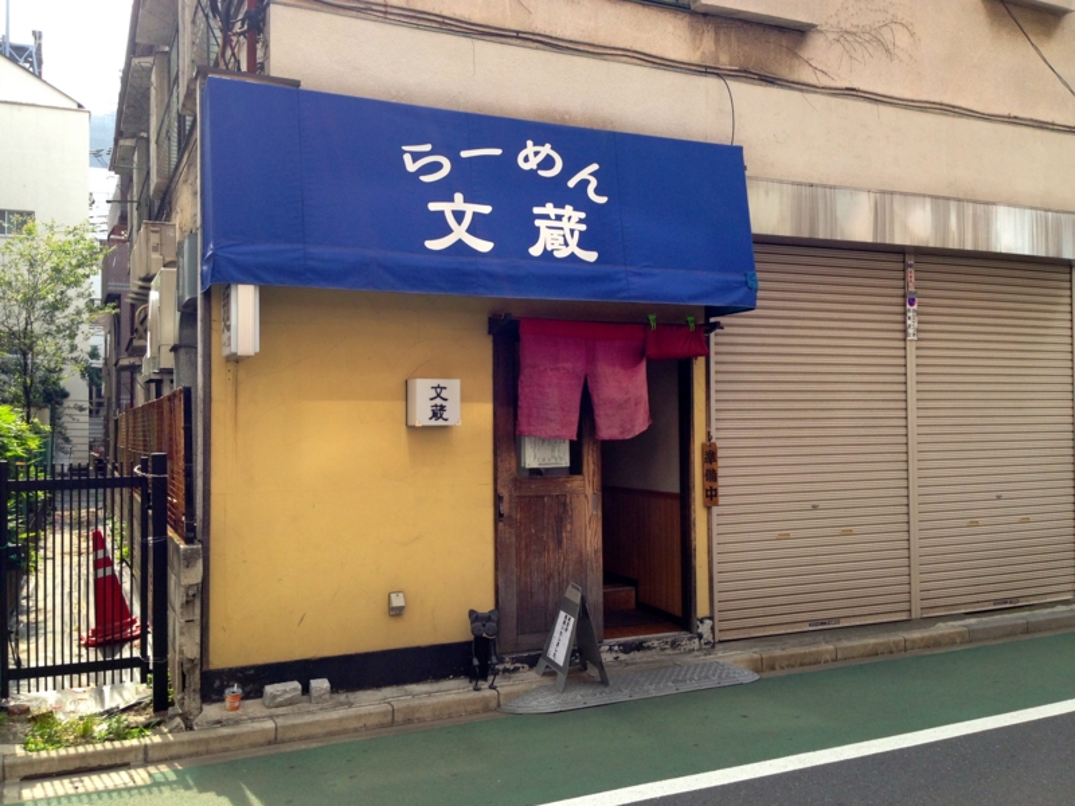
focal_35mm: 33
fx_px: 1025
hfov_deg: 55.4
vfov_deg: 42.9
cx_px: 538
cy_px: 403
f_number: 2.4
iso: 50
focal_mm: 4.12
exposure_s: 1/371
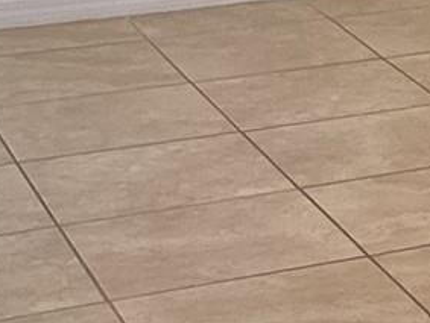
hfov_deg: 10.2
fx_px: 2177
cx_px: 927
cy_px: -220
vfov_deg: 8.3
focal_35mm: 175
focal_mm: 3.3
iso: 50
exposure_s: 1/60
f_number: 2.4
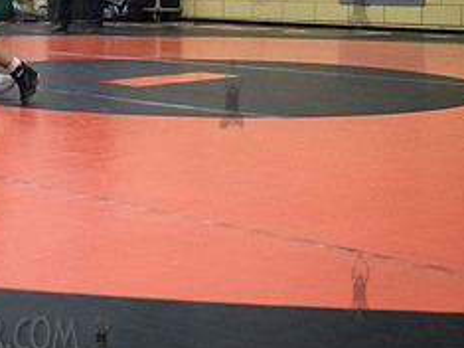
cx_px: -24
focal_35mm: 83
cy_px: -3
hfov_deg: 22.5
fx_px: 1112
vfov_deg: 17.3
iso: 8000
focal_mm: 35
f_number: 4
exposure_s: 1/400
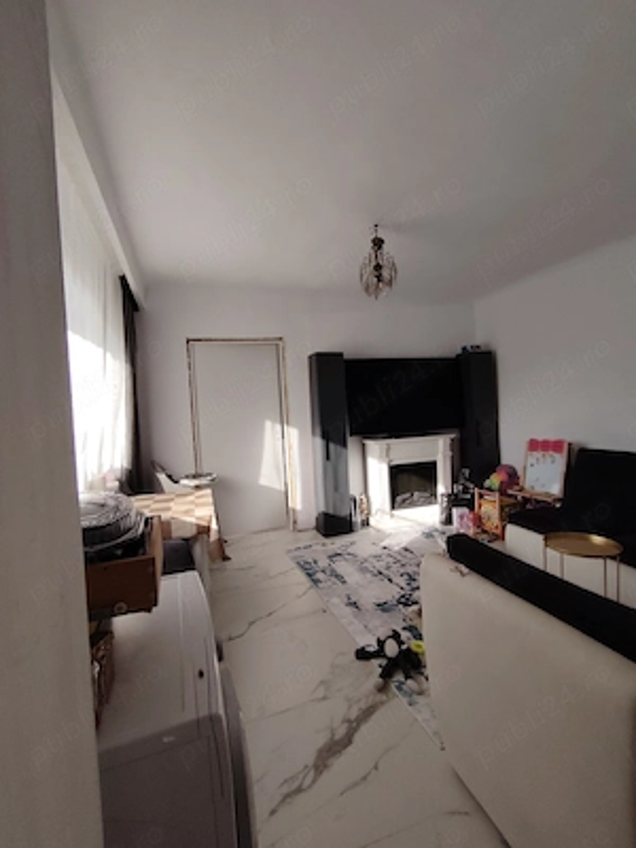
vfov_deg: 91.0
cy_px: 424
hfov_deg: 74.7
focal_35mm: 17
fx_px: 416
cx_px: 318
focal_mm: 1.42
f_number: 2.2
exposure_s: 1/238
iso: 100
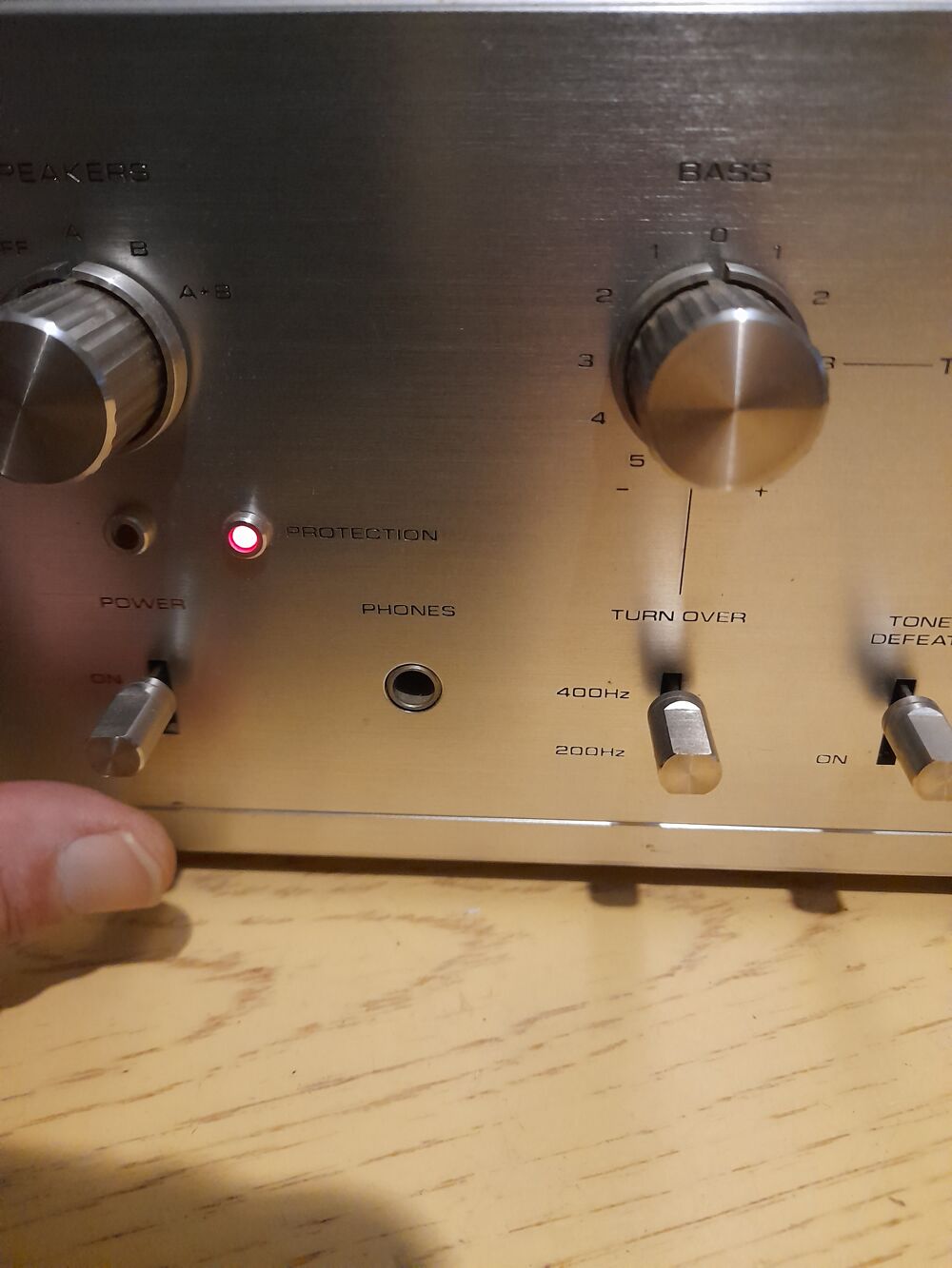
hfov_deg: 54.9
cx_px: 476
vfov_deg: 69.4
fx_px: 917
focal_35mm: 25
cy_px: 634
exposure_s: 1/20
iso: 800
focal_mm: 4.6
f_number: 2
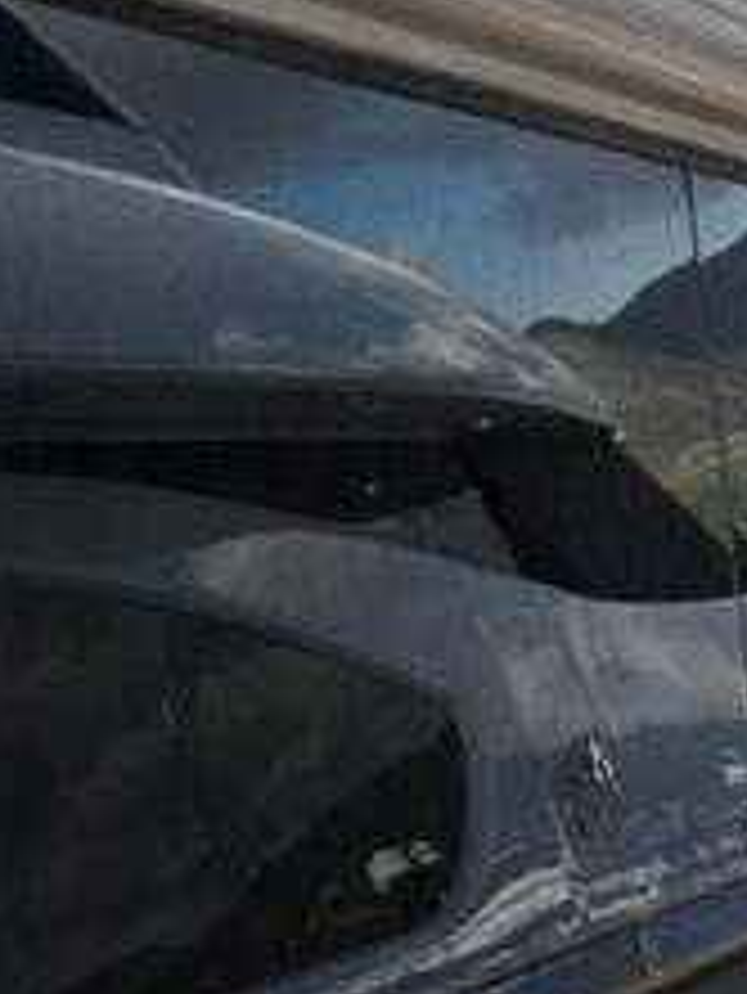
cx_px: 1130
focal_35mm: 134
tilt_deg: +7.1
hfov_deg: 10.7
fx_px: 3852
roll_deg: -0.2
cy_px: 110
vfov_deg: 14.6
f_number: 2.2
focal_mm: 4.15
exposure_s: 1/1522
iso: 32
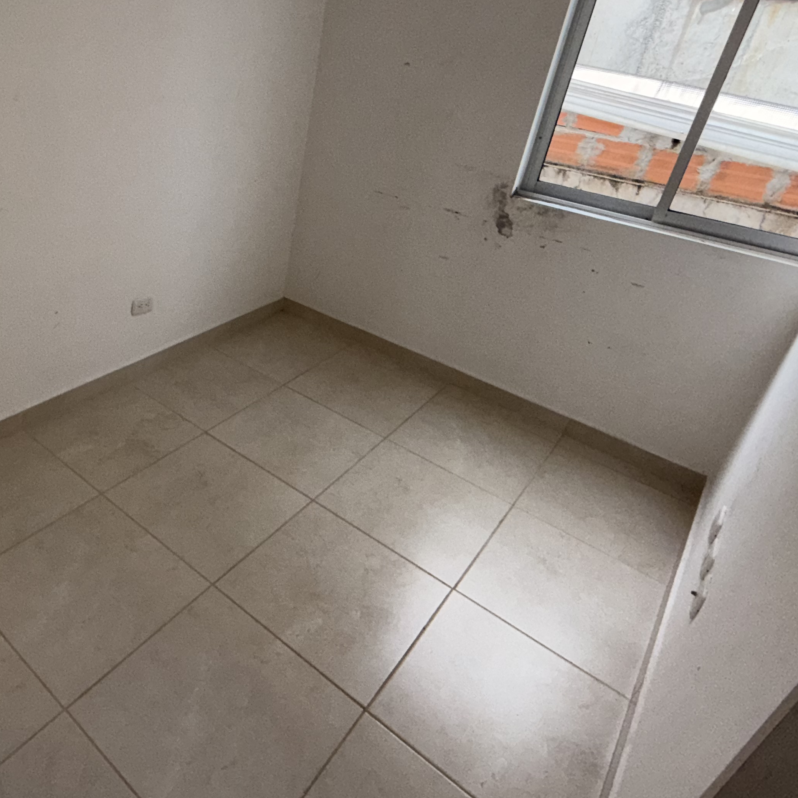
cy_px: 340
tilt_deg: -27.5
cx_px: 223
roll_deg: -5.7
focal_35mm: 24
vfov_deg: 64.7
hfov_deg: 62.2
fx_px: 626
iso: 125
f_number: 2.2
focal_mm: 2.22
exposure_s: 1/121
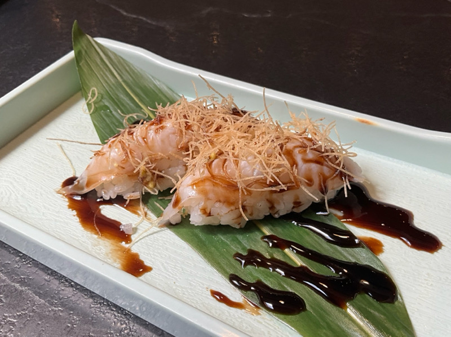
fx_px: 378
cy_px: 168
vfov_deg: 48.2
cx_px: 226
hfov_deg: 61.7
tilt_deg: -45.4
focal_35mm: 29
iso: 40
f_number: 1.8
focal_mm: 3
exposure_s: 1/122
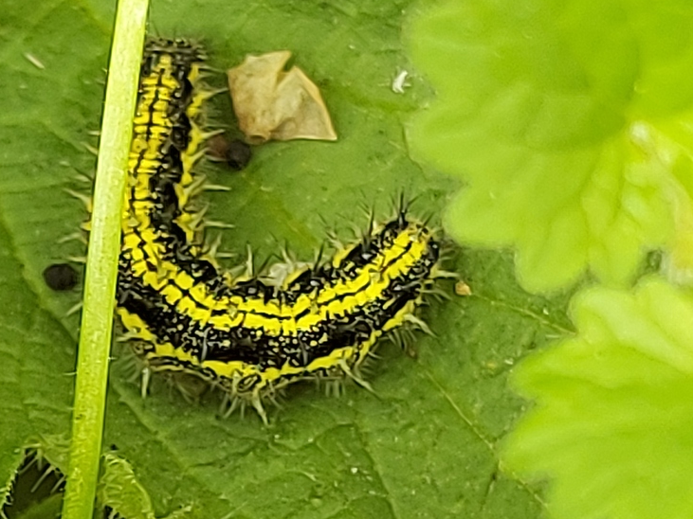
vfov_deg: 49.7
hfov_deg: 63.3
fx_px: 560
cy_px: 242
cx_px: 310
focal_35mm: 28
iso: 50
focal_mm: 5.23
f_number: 1.8
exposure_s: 1/50
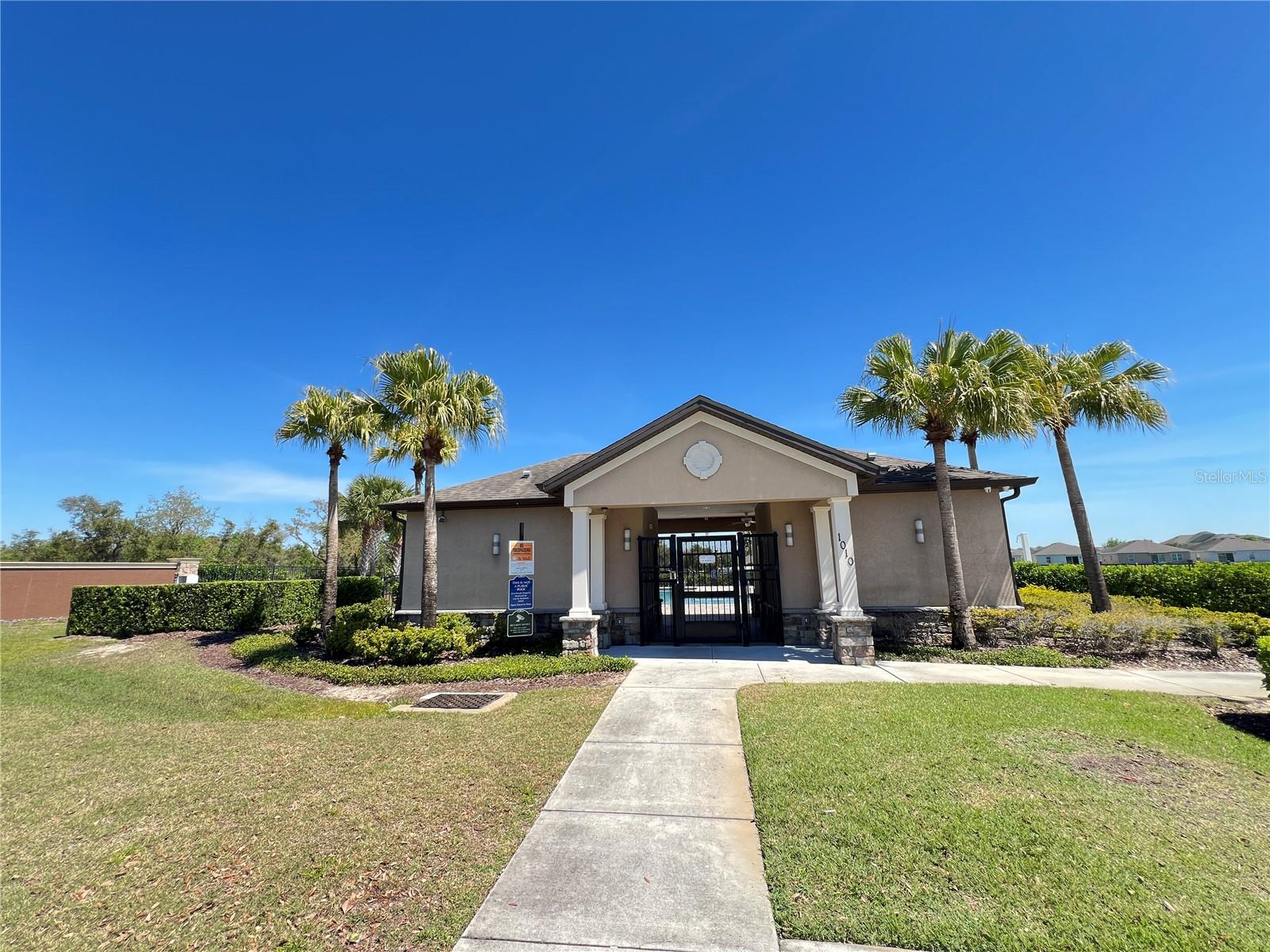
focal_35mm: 13
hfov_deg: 106.2
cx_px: 635
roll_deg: +0.8
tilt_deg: +10.3
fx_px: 477
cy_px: 476
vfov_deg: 89.9
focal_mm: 1.57
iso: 32
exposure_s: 1/401
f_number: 1.8
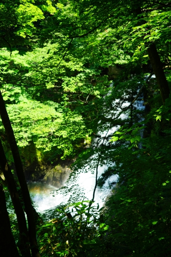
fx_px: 242
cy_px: 128
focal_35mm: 34
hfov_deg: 38.9
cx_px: 86
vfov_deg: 55.8
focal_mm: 34
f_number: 4.5
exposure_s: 1/90
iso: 100
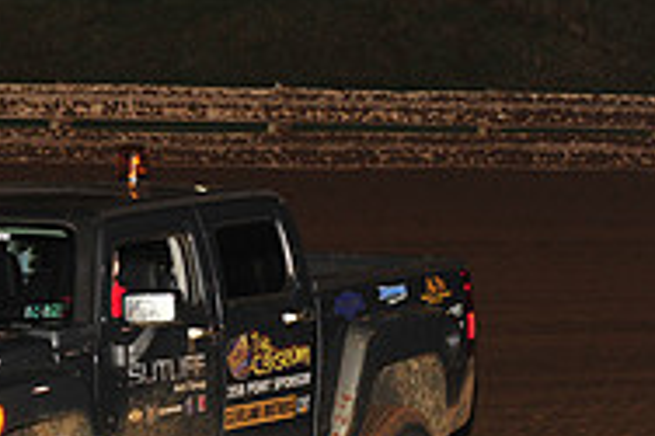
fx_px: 4490
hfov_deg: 8.3
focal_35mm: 247
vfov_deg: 5.5
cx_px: 63
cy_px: 324
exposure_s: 1/320
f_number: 7.1
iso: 1000
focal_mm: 80
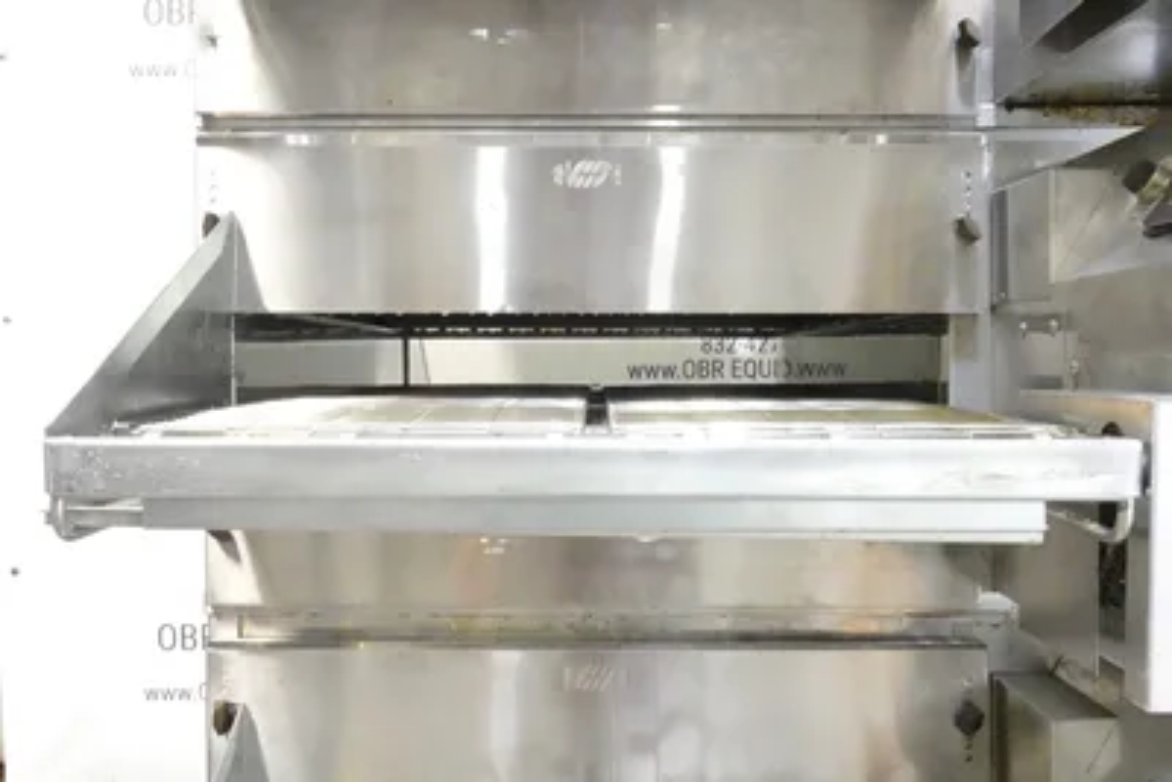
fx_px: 1107
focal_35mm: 34
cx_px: 586
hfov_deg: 55.8
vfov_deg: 38.9
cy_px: 391
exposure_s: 1/8
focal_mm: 12.51
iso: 6400
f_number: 10
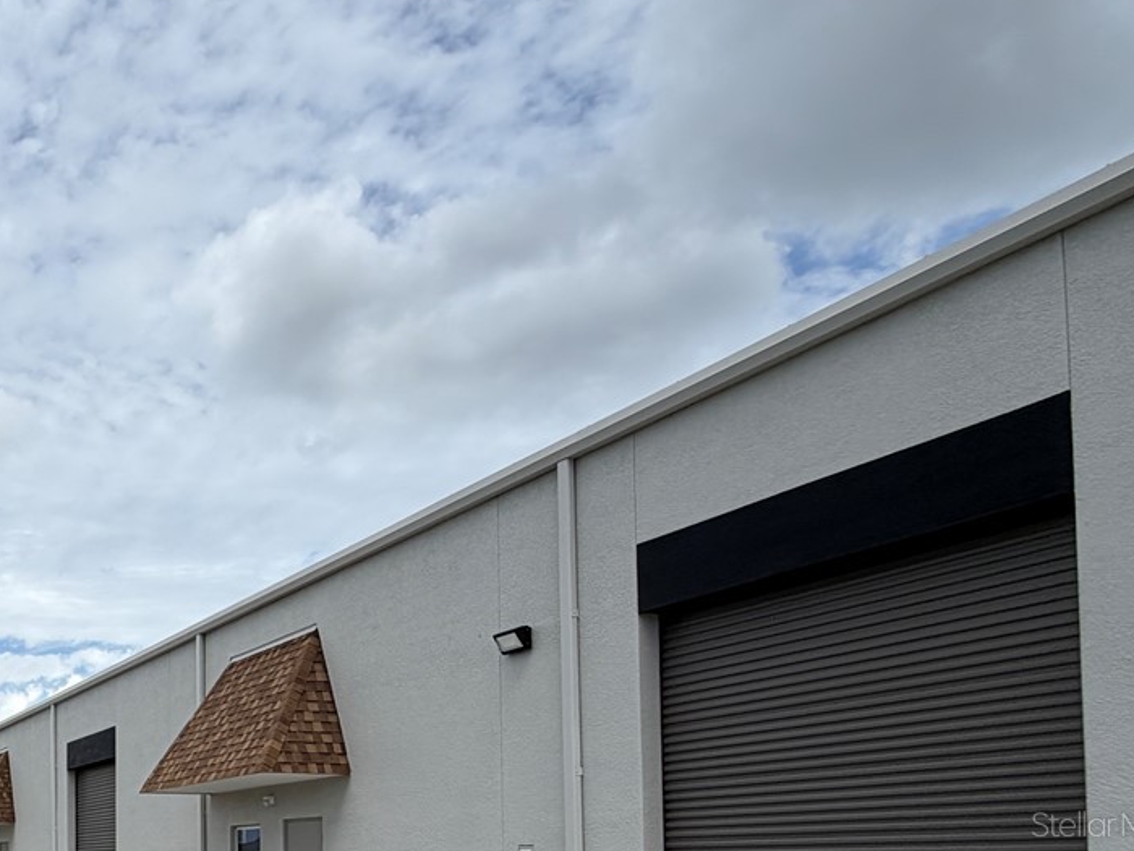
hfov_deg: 43.8
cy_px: 823
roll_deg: -0.2
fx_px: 1048
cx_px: -112
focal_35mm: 32
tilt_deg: +3.1
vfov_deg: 39.6
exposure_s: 1/1464
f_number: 2.2
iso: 20
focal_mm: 2.22
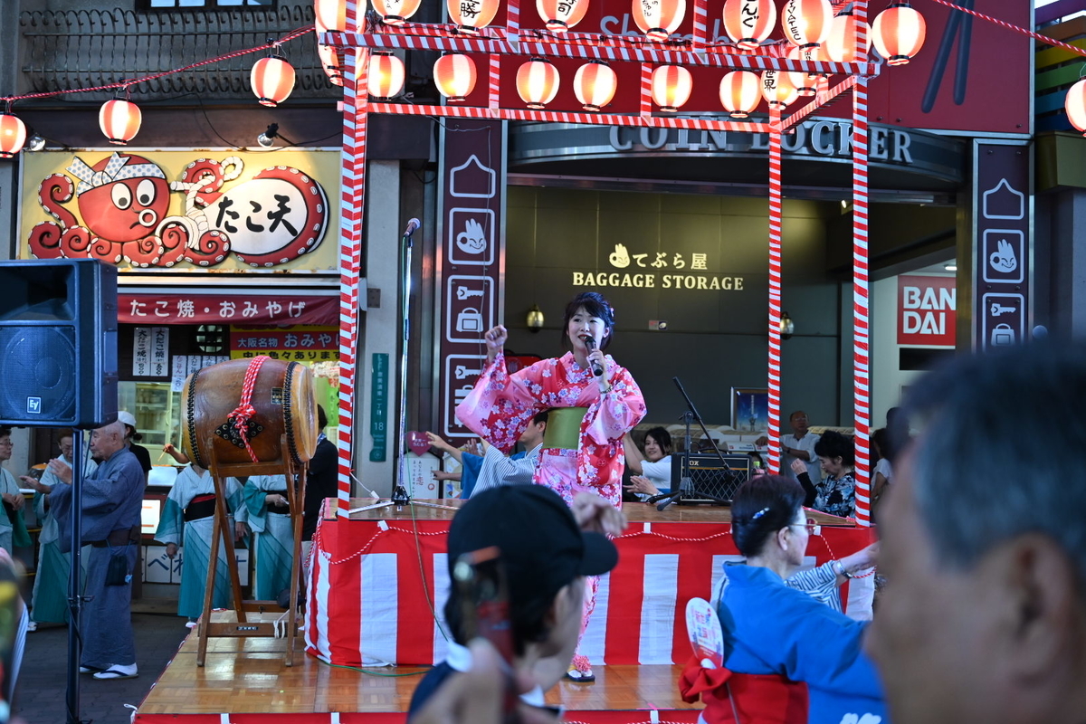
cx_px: 543
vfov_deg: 30.5
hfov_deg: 44.5
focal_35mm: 44
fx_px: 1327
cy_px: 362
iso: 900
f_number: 4
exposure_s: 1/125
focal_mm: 44
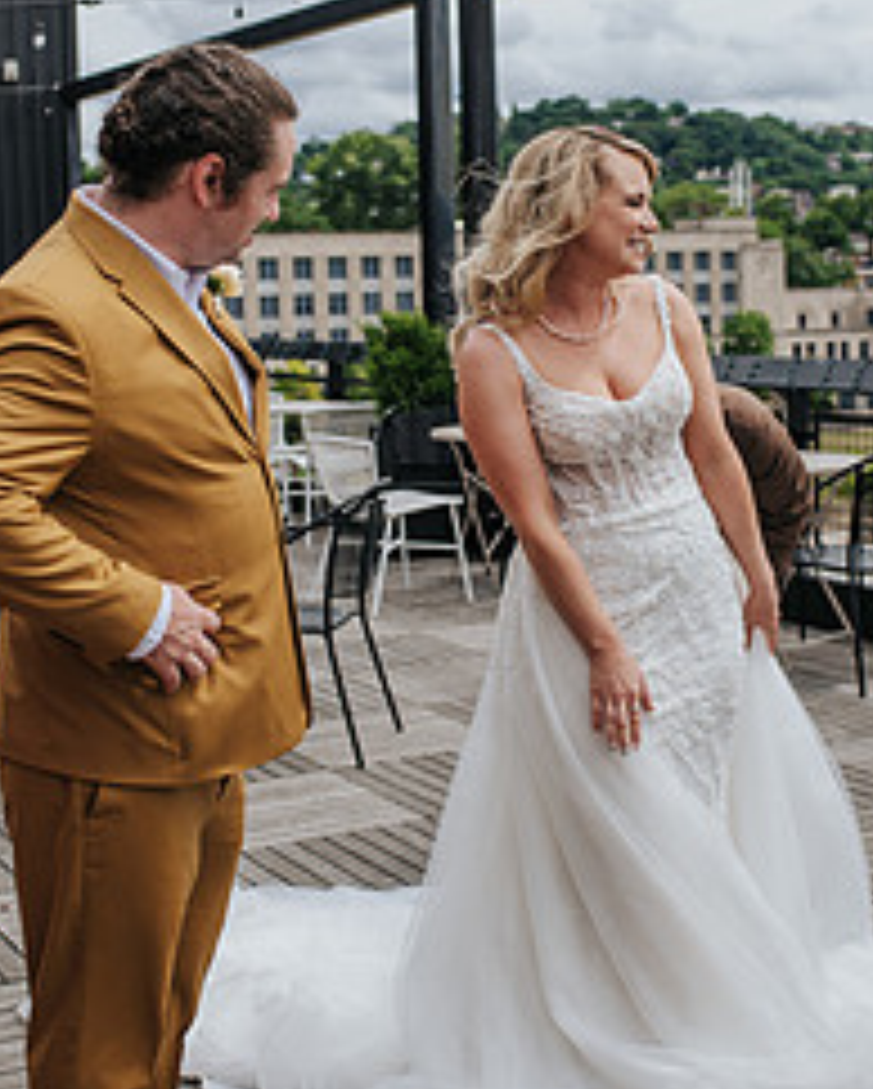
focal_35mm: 61
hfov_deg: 24.9
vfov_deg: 30.9
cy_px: 482
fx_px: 1968
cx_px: 542
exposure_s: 1/1250
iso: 100
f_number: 3.5
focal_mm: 35
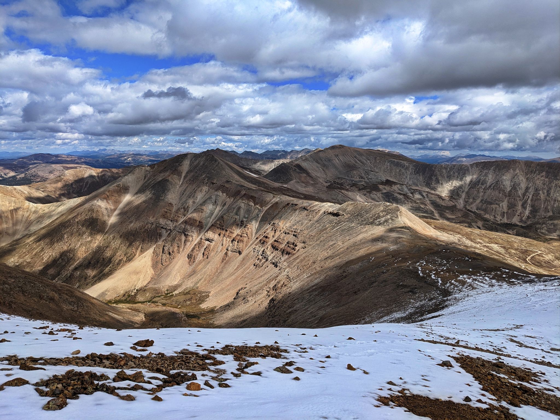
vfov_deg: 51.4
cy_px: 210
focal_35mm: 27
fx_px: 437
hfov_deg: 65.3
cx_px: 280
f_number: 1.73
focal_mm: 4.38
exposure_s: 1/4695
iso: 63
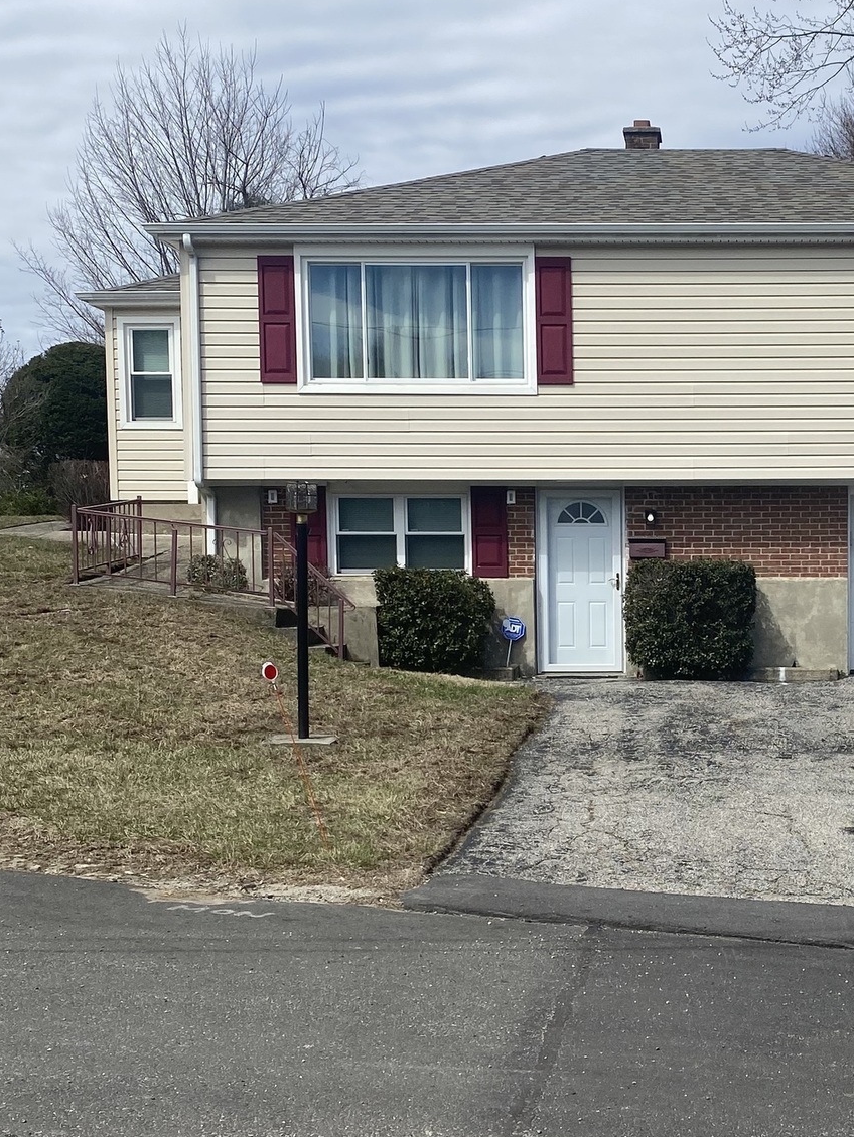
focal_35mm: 53
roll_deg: -0.2
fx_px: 1743
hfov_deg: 26.8
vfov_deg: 36.0
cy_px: 703
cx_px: 731
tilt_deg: -2.3
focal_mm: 4.25
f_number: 1.8
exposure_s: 1/4115
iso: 32
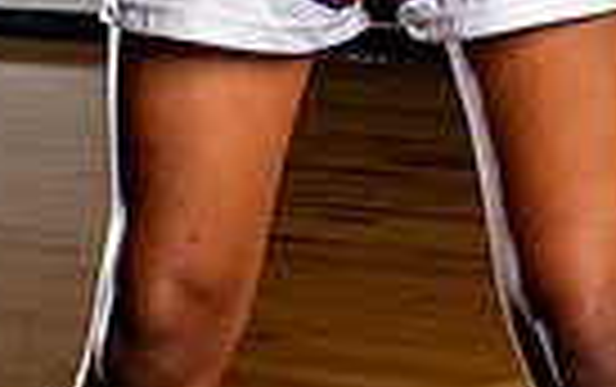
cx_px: 463
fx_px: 2101
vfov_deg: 9.4
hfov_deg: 16.6
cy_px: -544
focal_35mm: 125
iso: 640
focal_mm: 37.4
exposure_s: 1/200
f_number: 7.1
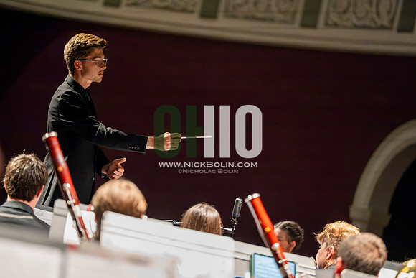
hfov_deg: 12.4
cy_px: 139
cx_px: 208
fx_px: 1907
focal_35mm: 165
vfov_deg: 8.3
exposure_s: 1/640
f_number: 2.8
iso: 16000
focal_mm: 165
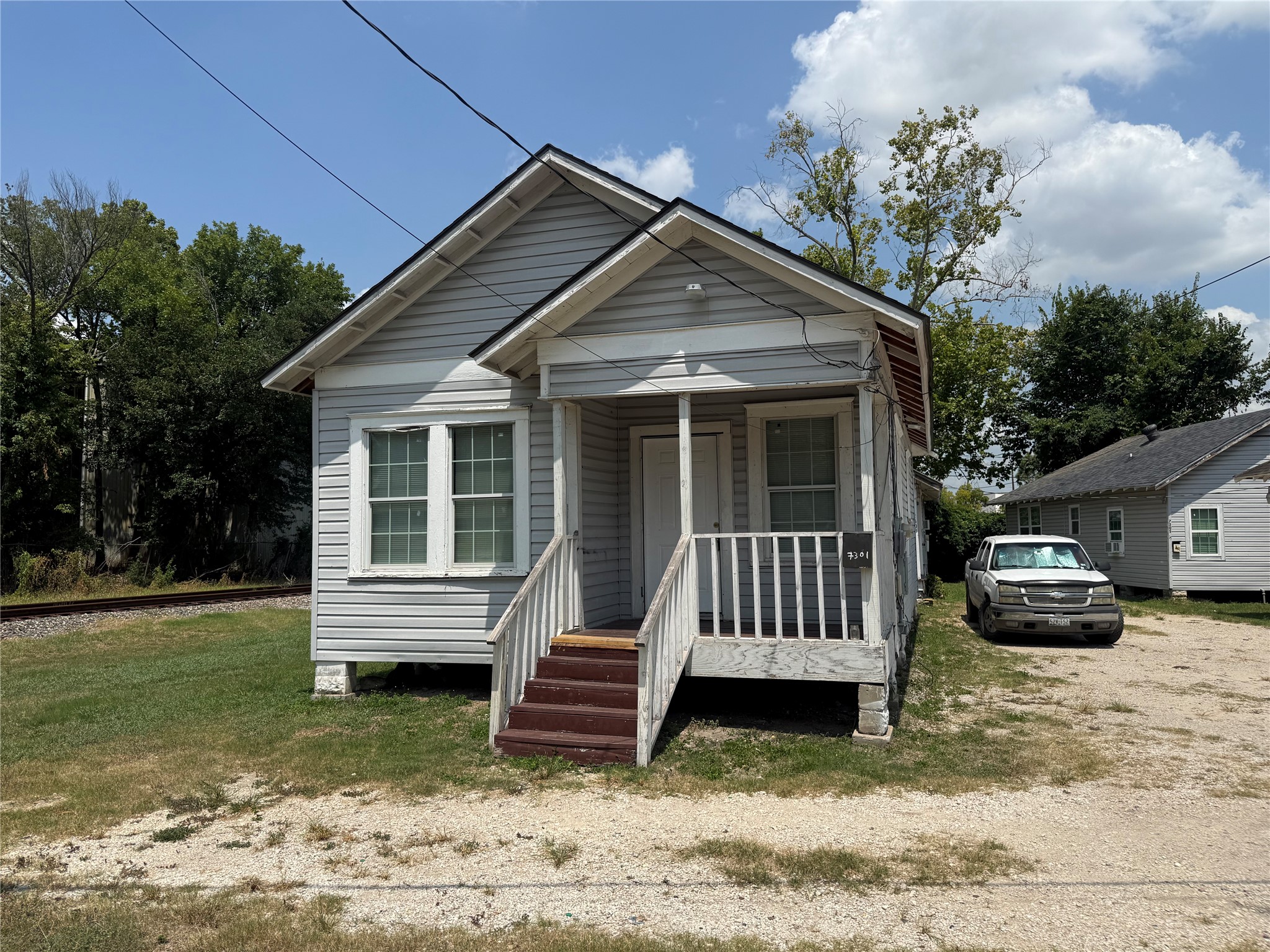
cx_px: 635
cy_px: 476
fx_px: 881
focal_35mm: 24
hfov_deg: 71.6
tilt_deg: +3.6
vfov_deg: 56.8
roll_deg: +0.8
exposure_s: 1/6711
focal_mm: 6.76
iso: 80
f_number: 1.78
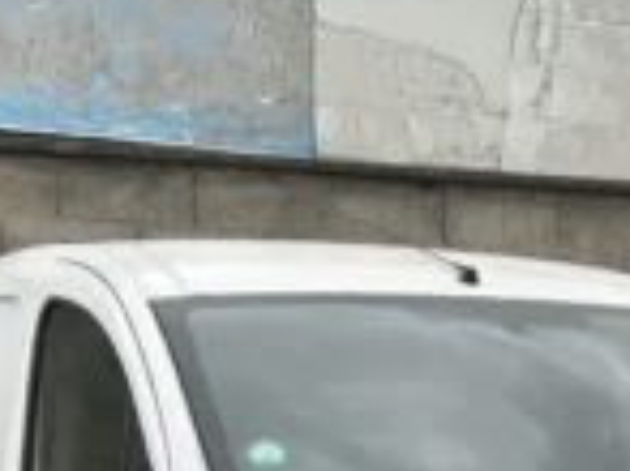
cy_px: 762
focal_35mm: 106
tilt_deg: -8.2
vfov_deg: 13.0
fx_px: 1928
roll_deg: -1.8
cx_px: 484
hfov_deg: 18.4
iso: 50
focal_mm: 5.7
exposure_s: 1/674
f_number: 1.5
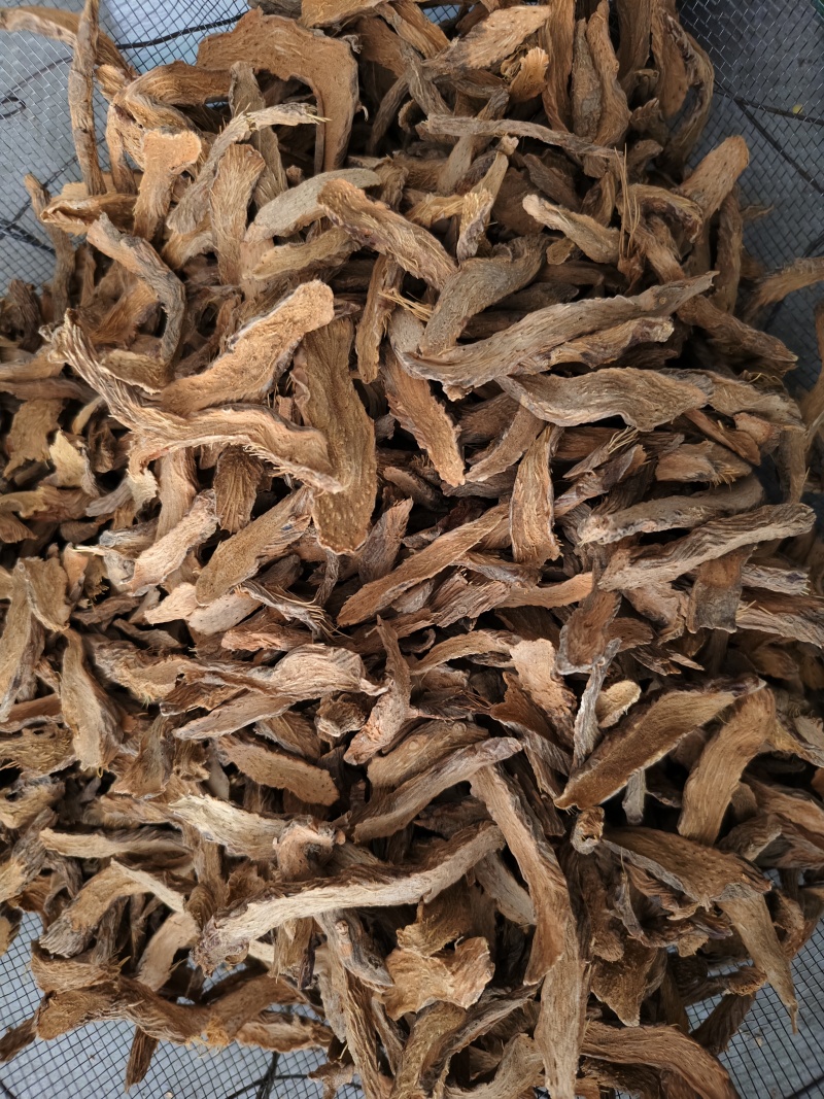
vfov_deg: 73.9
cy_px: 550
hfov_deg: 58.9
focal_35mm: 23
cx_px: 412
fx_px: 730
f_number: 1.88
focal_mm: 5.56
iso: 2547
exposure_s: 1/33.3
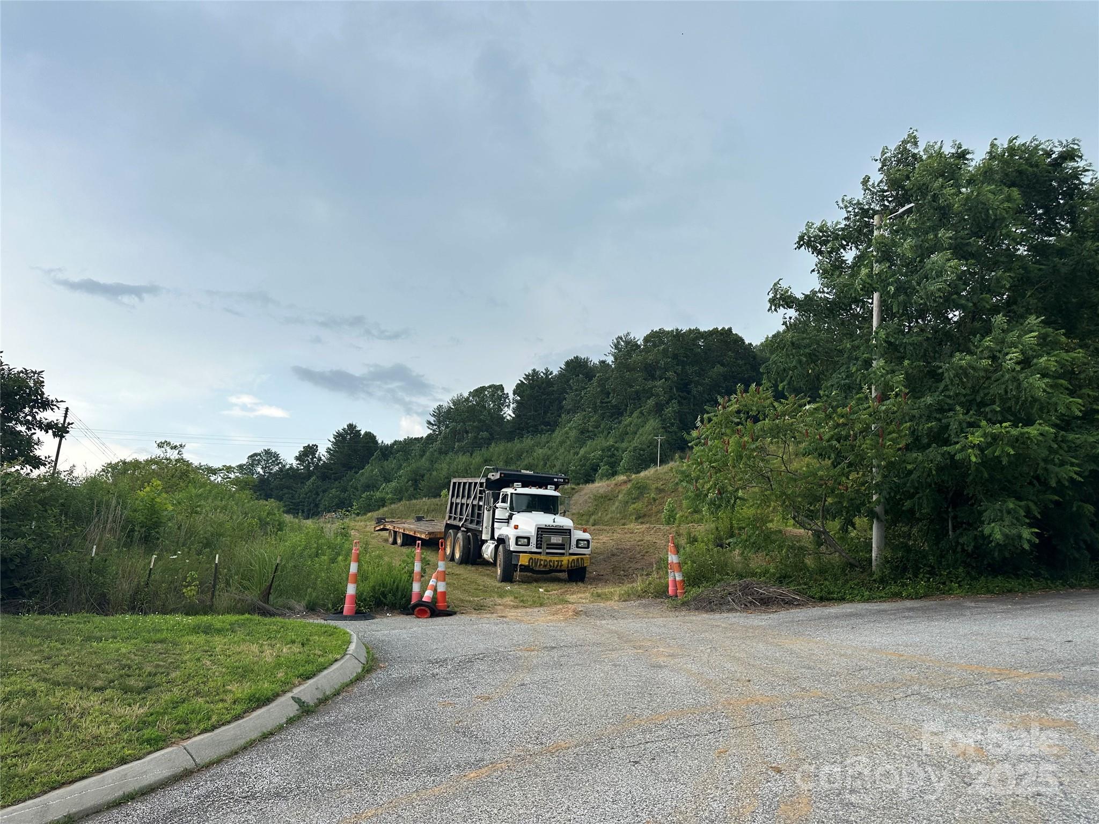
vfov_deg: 56.8
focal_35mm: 24
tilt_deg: +10.3
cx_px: 550
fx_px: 762
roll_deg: -2.5
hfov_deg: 71.6
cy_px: 412
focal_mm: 6.86
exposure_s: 1/1433
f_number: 1.78
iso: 80
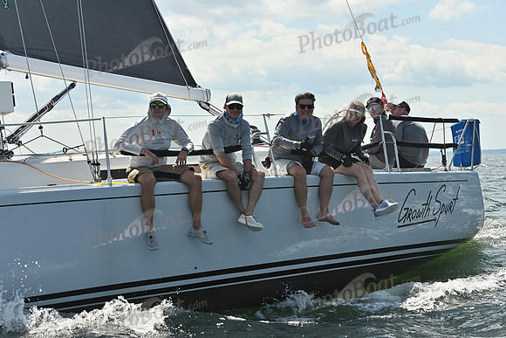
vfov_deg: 14.4
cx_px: 253
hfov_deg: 21.5
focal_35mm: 95
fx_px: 1336
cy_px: 169
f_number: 7.1
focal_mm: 95
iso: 250
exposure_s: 1/1250
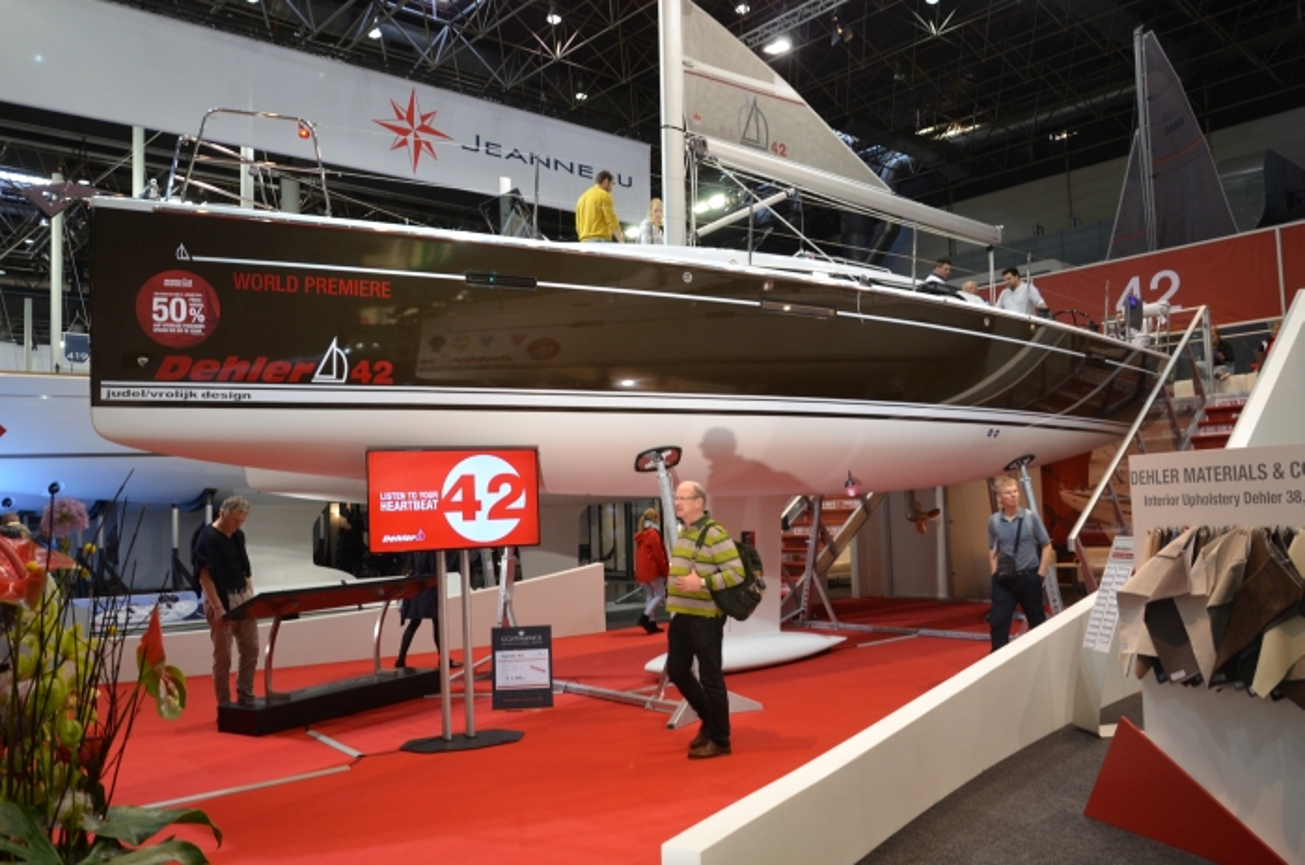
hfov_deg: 67.5
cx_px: 652
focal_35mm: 27
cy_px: 432
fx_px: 977
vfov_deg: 47.8
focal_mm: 18
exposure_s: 1/60
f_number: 4
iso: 400
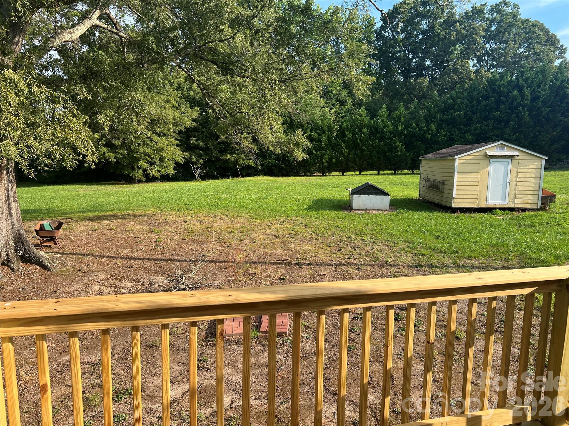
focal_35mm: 26
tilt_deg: -8.5
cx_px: 284
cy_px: 213
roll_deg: -0.7
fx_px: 427
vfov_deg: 53.1
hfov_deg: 67.3
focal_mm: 5.7
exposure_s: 1/1468
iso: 50
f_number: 1.5
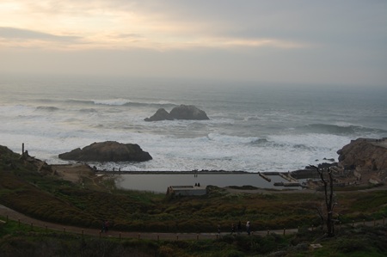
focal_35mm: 45
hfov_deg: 43.6
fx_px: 483
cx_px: 194
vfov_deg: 29.8
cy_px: 128
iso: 200
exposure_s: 1/160
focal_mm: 30
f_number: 6.3
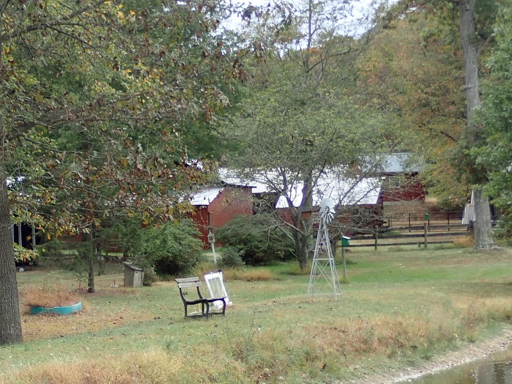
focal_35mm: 114
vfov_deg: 12.9
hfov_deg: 17.1
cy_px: 329
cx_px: 87
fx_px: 1686
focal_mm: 11.78
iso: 125
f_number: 3.8
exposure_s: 1/125
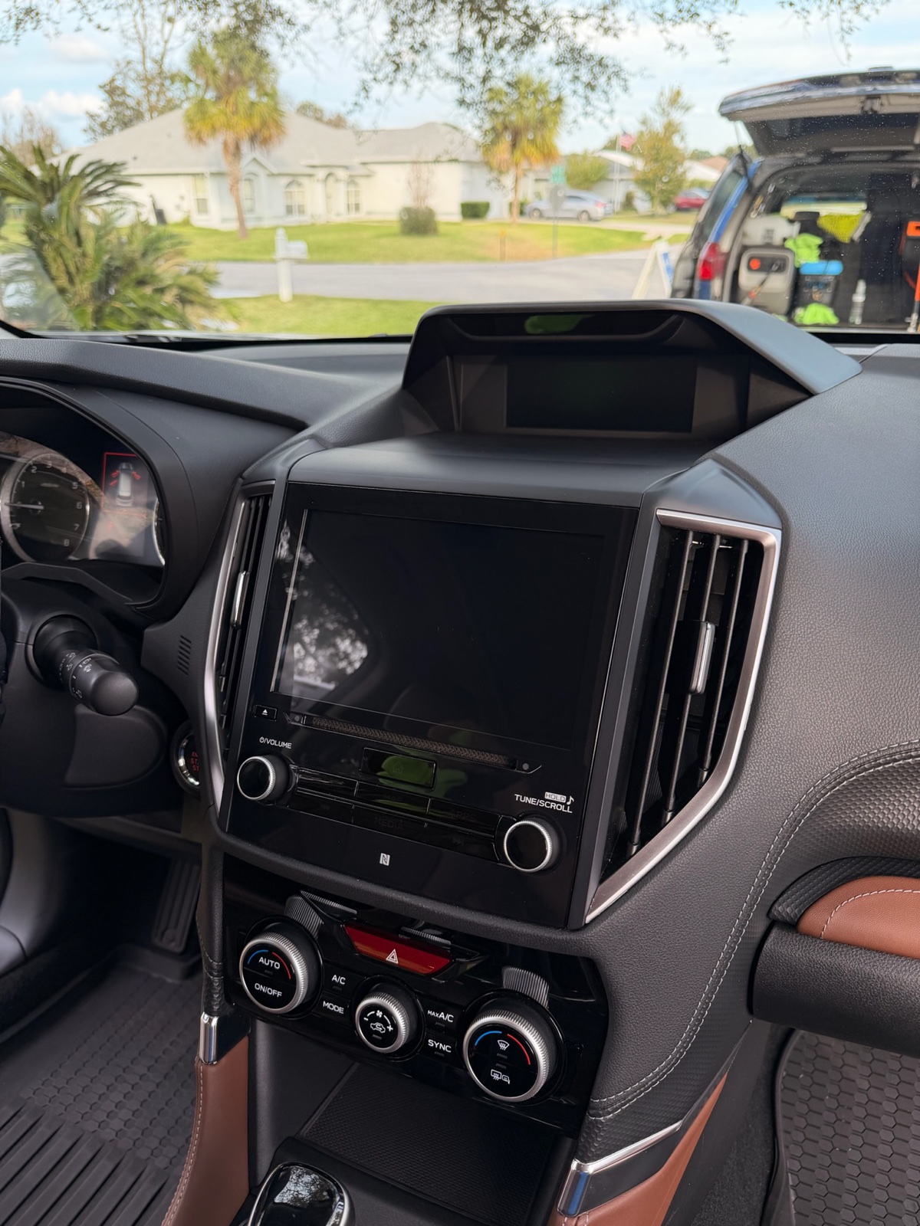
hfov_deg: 56.8
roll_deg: +0.6
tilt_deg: -25.8
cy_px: 613
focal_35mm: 24
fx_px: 850
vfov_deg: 71.6
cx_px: 460
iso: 64
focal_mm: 6.76
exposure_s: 1/186
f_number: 1.78
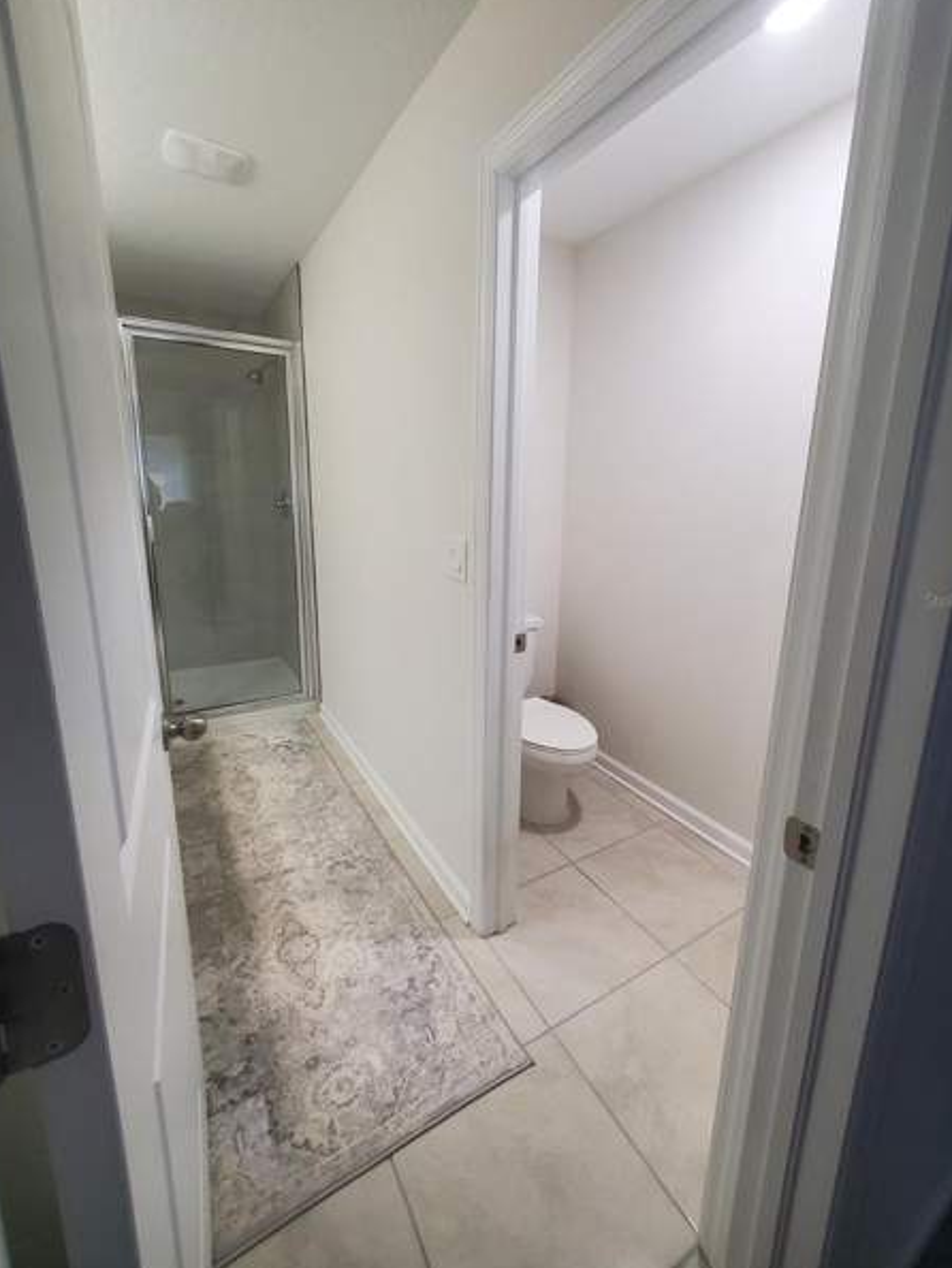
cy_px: 600
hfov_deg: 85.7
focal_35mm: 14
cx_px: 493
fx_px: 513
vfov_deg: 101.9
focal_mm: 1.8
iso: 320
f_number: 2.2
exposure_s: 1/60
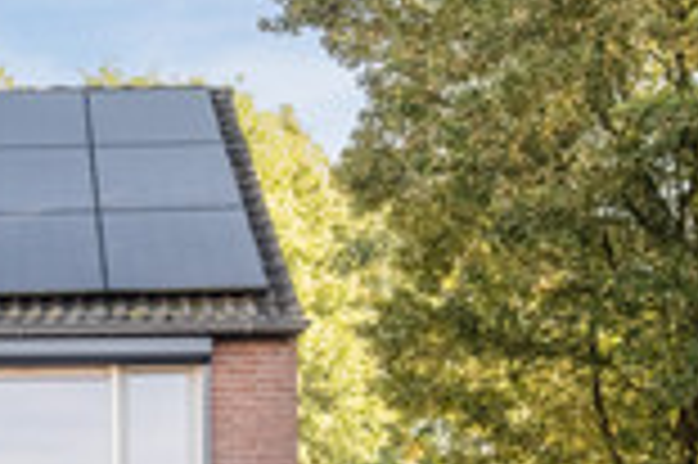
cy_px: 525
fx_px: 1453
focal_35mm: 75
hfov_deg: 24.8
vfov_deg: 17.5
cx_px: -104
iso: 640
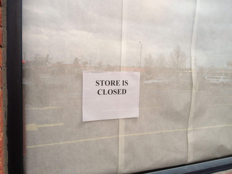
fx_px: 235
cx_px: 116
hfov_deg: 52.6
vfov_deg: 40.7
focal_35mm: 35
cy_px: 87
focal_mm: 4.28
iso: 100
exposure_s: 1/20
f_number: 2.4
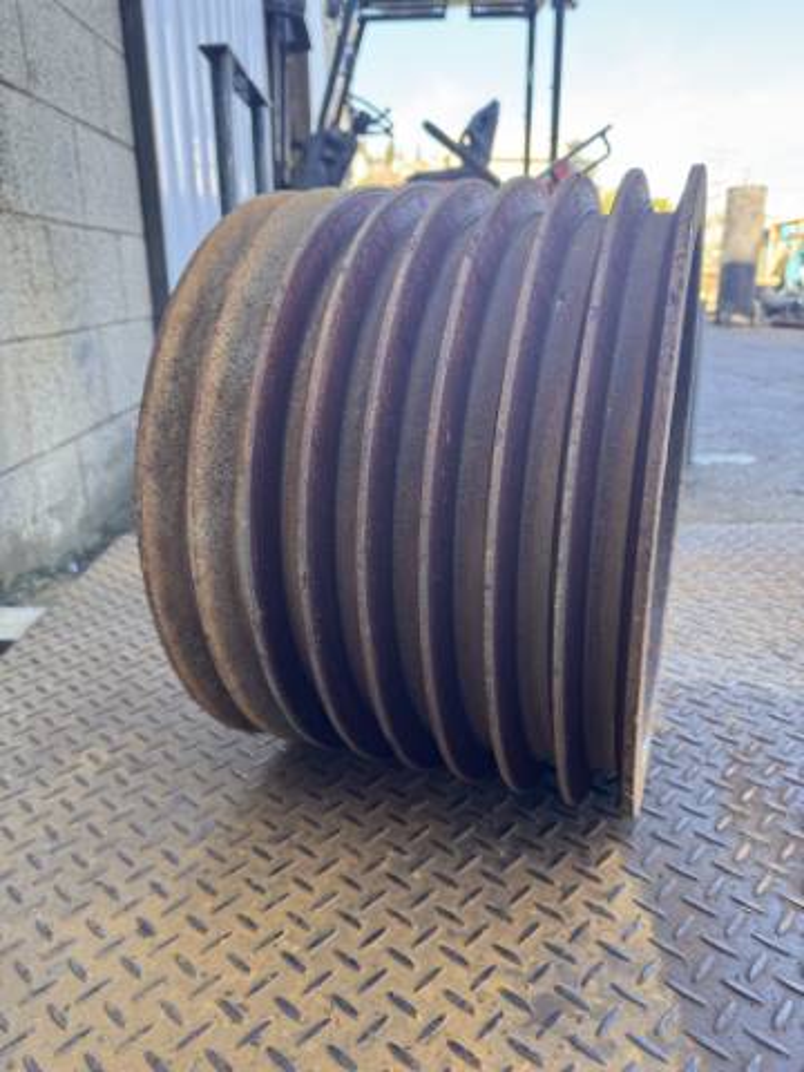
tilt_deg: -18.3
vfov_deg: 71.6
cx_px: 402
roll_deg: +1.2
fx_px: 743
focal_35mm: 24
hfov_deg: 56.8
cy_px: 536
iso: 80
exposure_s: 1/121
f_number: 1.78
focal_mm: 6.76
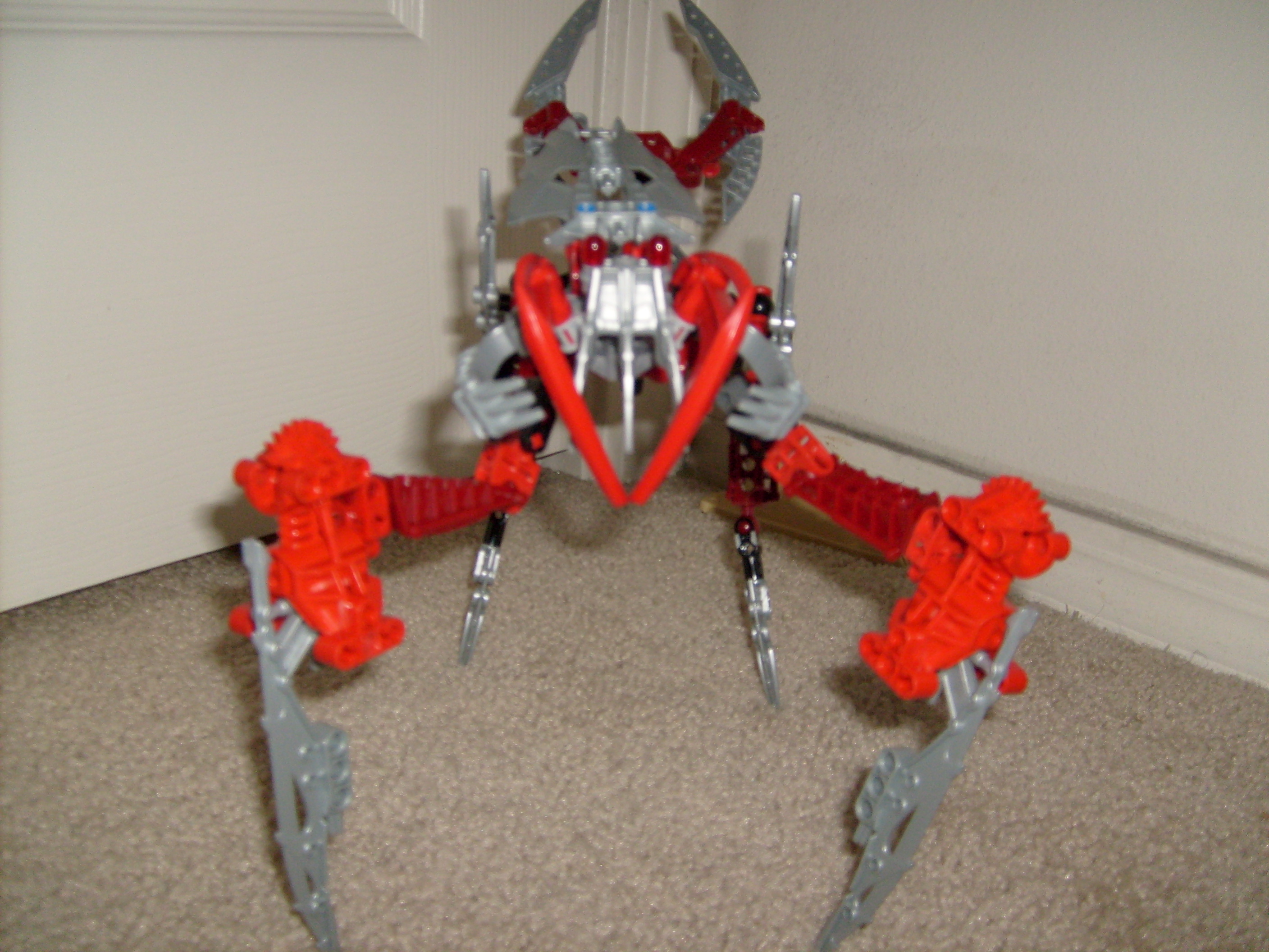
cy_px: 476
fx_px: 1283
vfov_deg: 40.7
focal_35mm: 35
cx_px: 634
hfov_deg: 52.6
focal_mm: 5.8
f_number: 2.8
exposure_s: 1/45
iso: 100
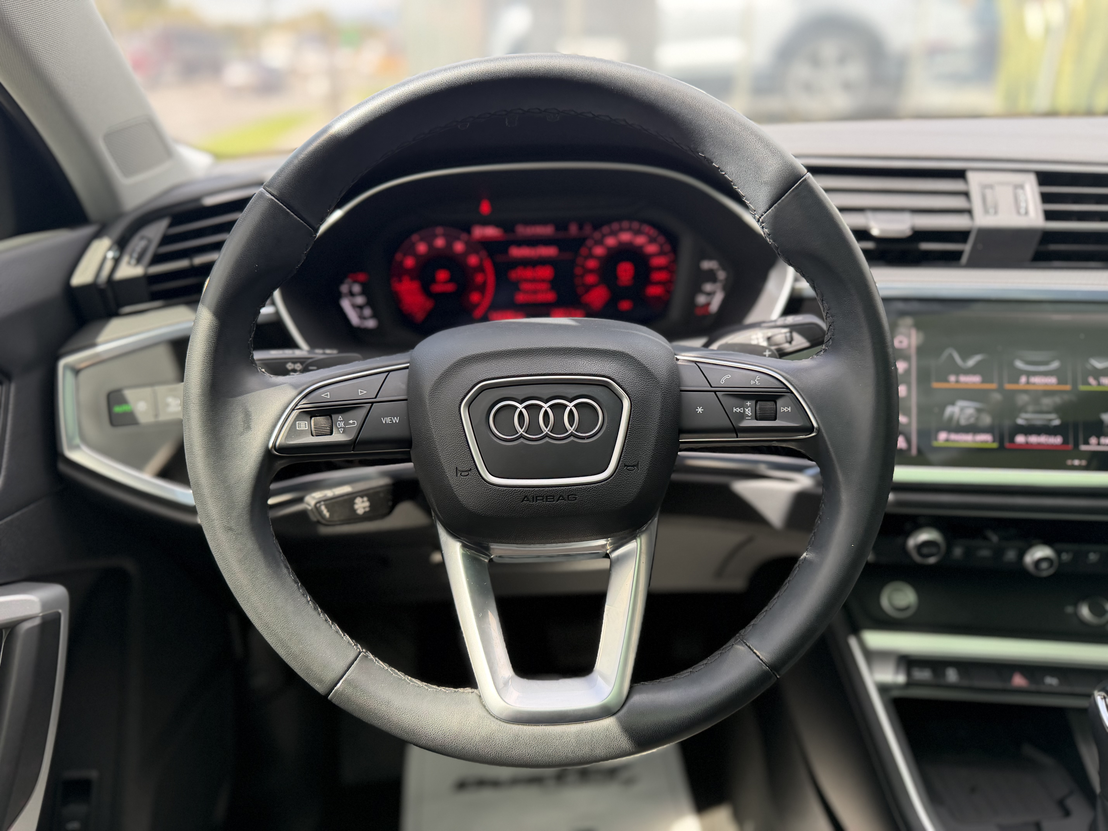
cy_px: 416
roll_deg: +0.5
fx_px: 768
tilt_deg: -24.3
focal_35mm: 24
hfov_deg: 71.6
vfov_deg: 56.8
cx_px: 554
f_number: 1.78
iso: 160
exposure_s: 1/182
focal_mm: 6.76
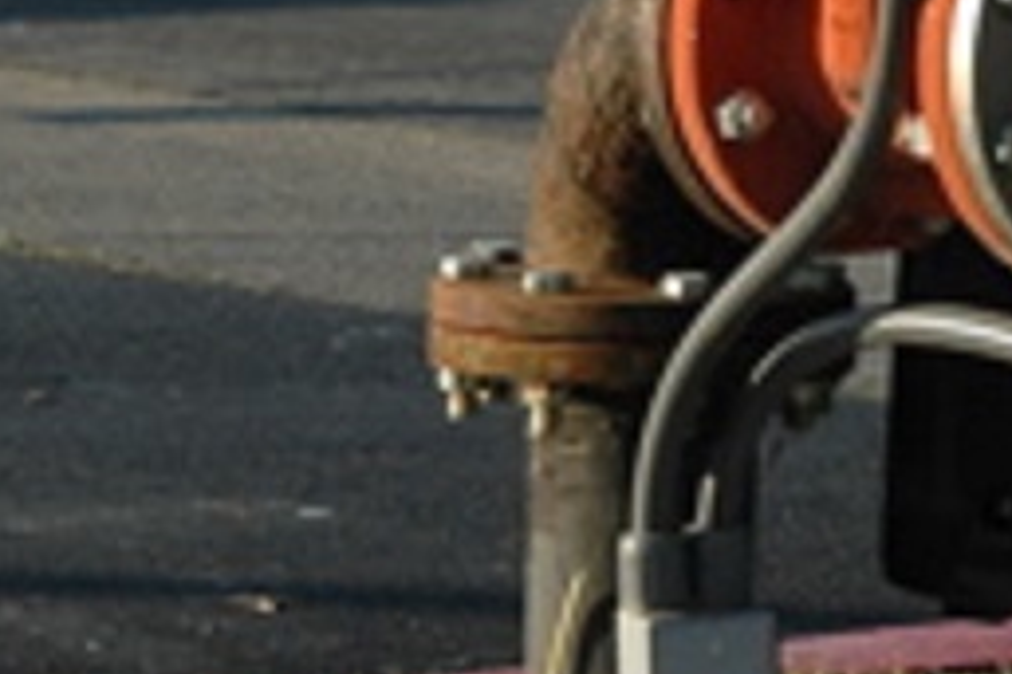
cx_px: 1488
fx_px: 5729
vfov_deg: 6.7
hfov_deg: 9.8
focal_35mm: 204
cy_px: 89
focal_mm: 35
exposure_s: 1/500
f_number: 5.6
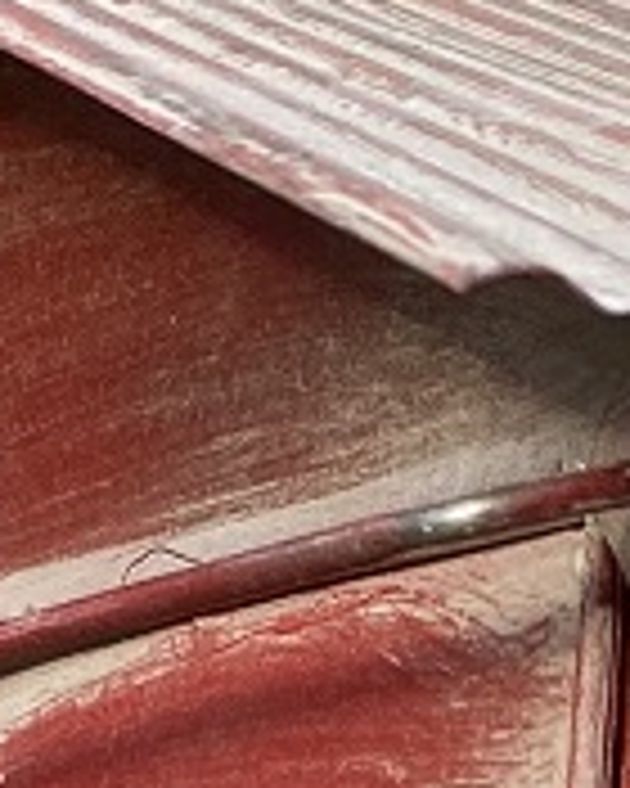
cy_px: 2215
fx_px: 5058
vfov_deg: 7.9
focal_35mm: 217
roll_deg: -0.8
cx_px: 668
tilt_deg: -10.1
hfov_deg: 7.1
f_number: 1.8
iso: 32
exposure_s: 1/234
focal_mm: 4.25
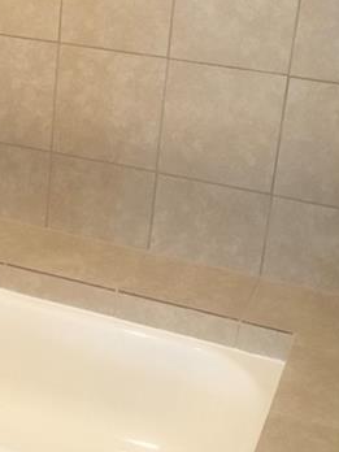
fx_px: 836
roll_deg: -3.3
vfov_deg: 30.0
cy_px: 142
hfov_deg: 22.7
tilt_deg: -16.6
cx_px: 83
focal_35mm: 64
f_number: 2.2
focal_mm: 4.15
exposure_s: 1/30
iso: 200
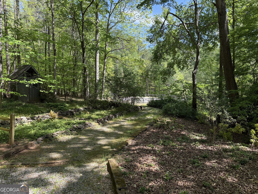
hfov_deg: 71.6
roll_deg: -0.5
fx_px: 179
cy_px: 97
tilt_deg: -2.6
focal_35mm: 24
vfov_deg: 56.8
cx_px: 129
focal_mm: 6.76
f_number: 1.78
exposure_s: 1/772
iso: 100
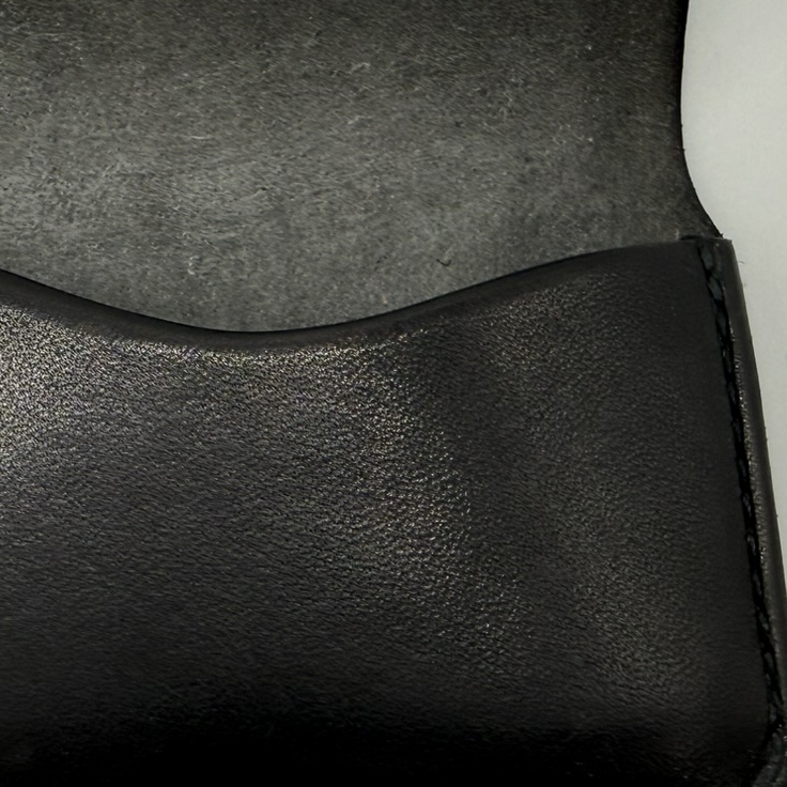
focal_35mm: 59
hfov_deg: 29.0
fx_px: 1518
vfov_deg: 28.7
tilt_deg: -72.5
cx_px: 343
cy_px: 205
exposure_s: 1/123
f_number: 2.2
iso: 40
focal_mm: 2.22
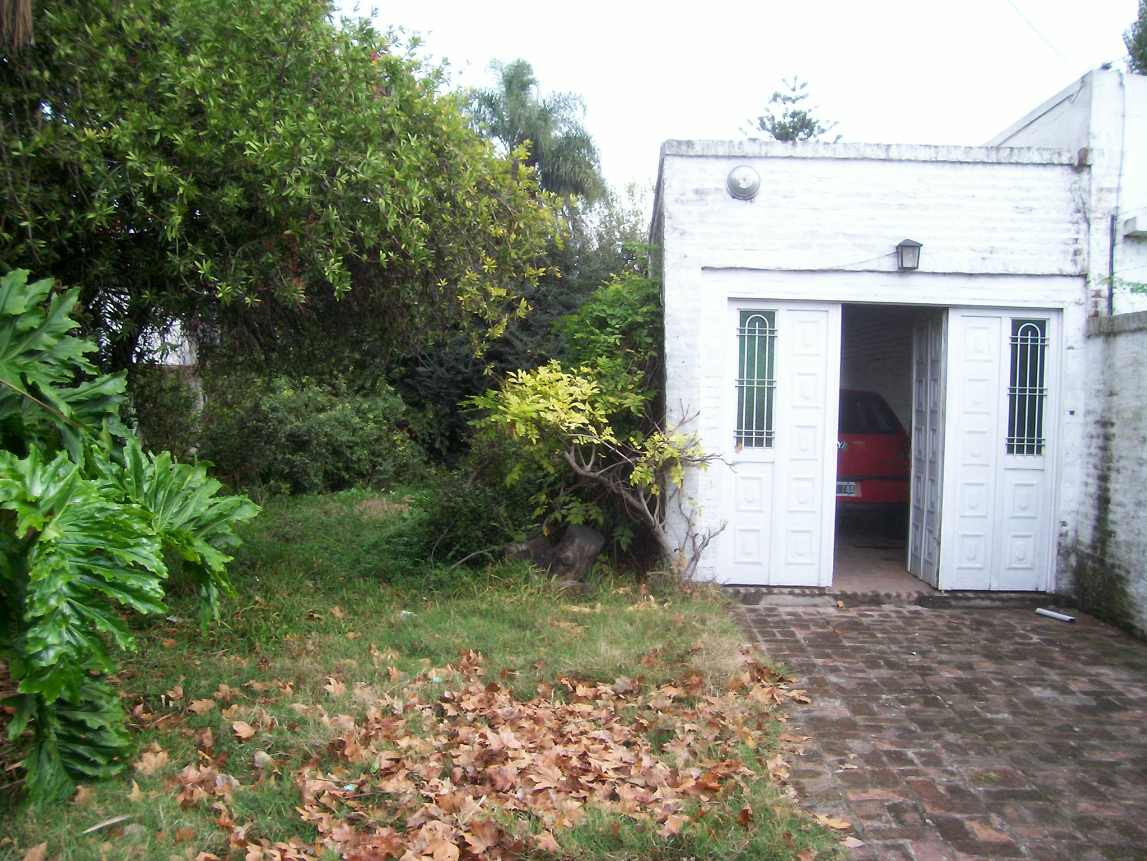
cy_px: 430
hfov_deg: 54.0
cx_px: 574
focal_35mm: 34
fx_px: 1127
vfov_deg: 41.8
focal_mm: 5.6
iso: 80
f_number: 2.7
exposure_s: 1/143
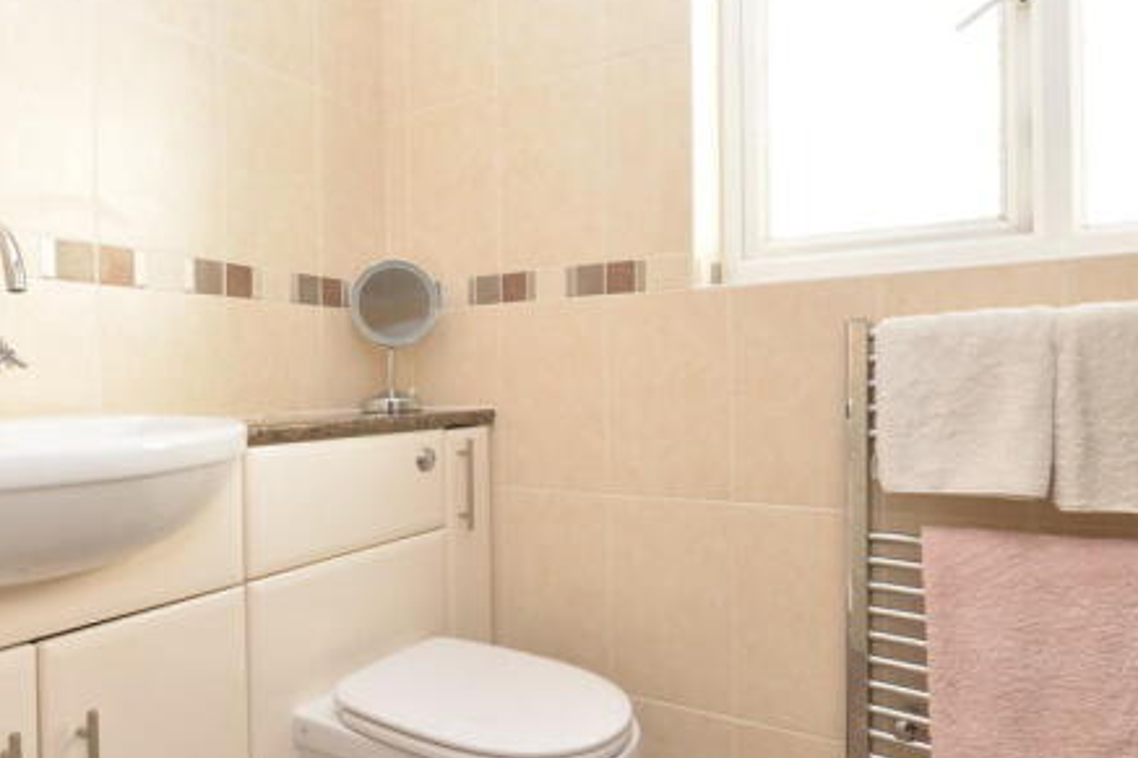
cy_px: 405
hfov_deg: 73.4
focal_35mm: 24
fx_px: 758
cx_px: 496
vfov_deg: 53.1
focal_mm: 16
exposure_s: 1/125
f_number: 8
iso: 640
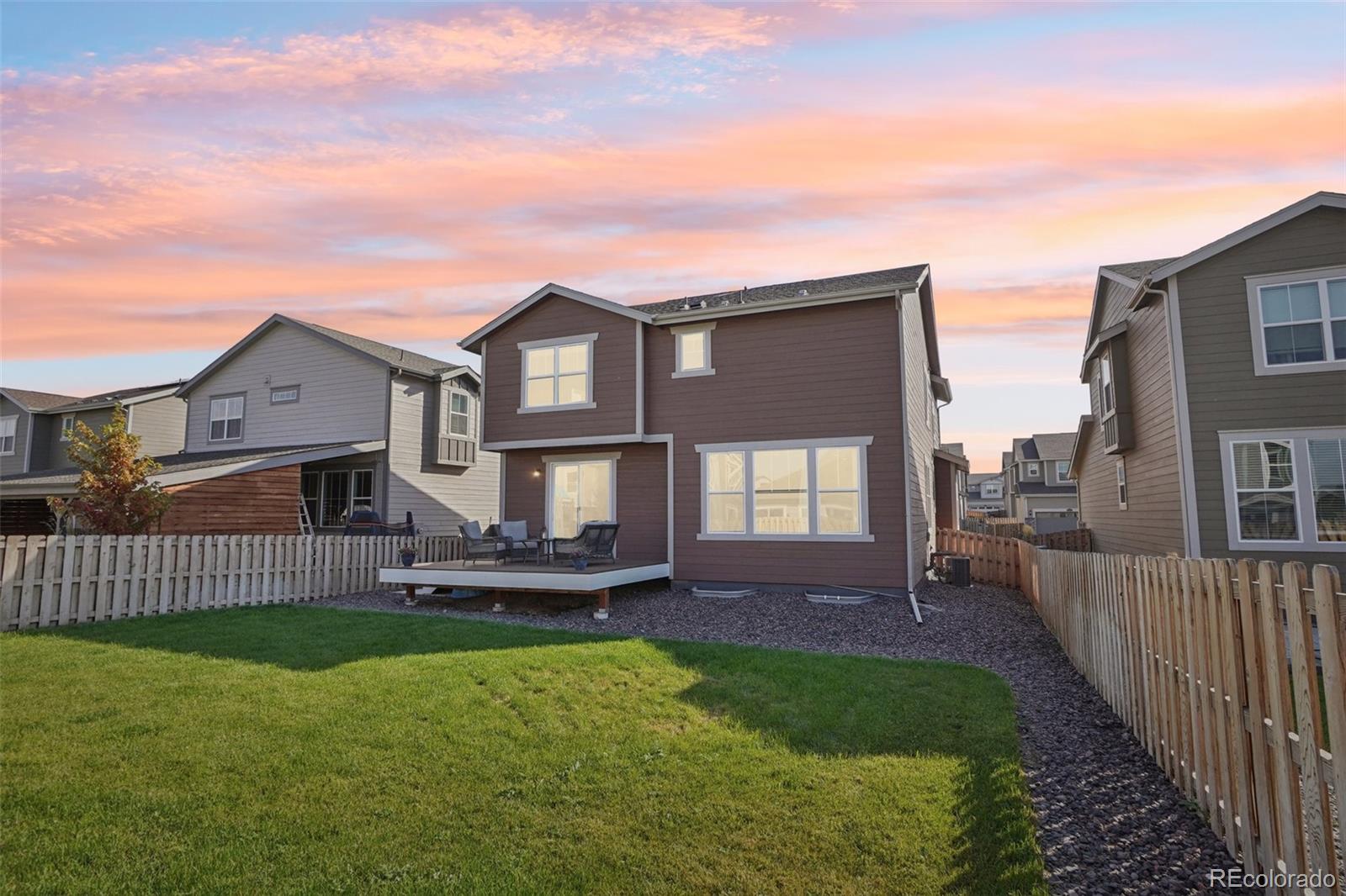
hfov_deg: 90.0
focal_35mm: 18
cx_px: 673
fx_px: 673
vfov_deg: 67.4
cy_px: 448
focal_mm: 12
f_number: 9
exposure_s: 1/160
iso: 100
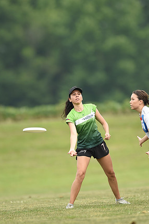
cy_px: 127
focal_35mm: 539
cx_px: 82
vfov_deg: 3.8
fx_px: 3351
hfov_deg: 2.5
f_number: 2.8
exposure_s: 1/1600
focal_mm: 400
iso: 320
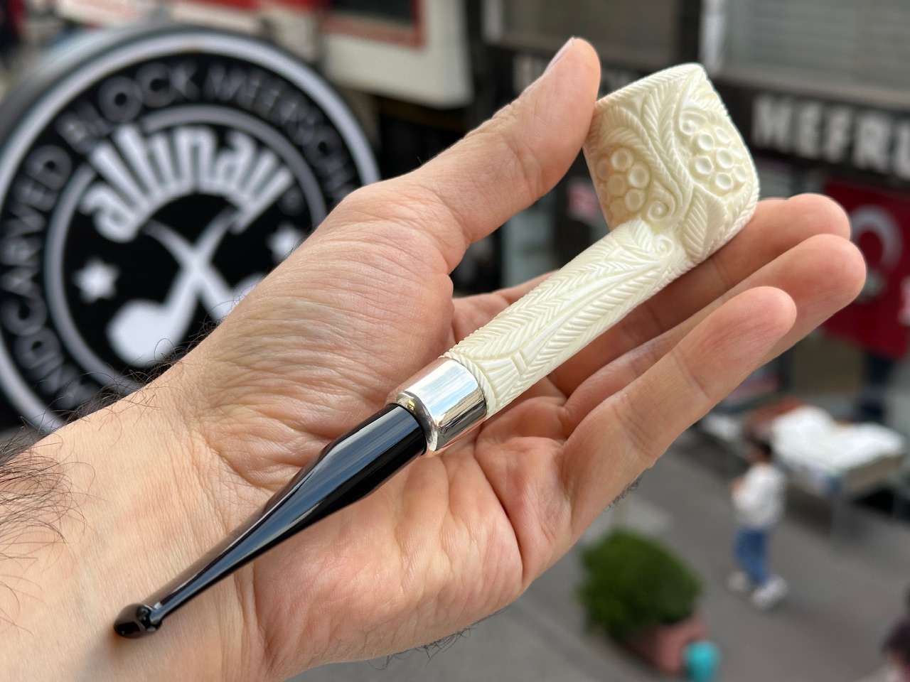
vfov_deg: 30.3
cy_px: 341
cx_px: 455
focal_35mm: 48
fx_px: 1262
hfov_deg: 39.7
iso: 64
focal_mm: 6.86
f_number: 1.78
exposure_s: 1/365
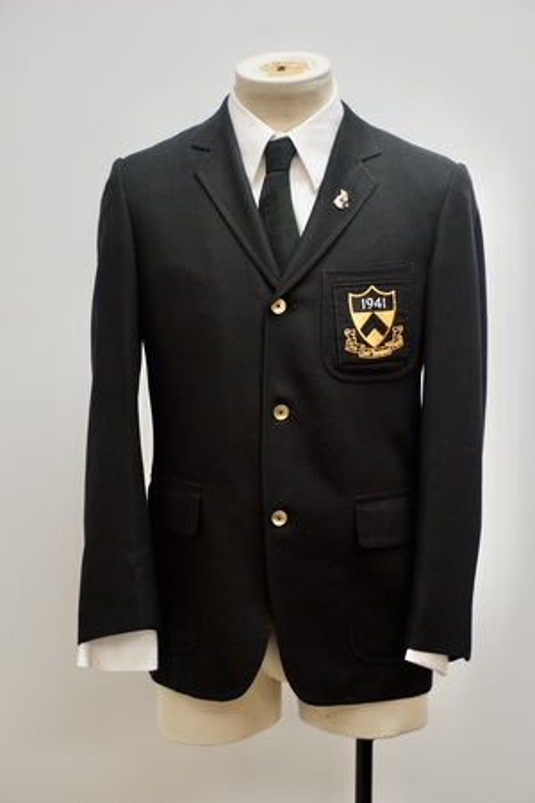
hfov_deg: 18.9
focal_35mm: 72
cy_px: 402
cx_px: 268
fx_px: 1605
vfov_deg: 28.1
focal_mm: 48
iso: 800
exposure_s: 1/80
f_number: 5.6
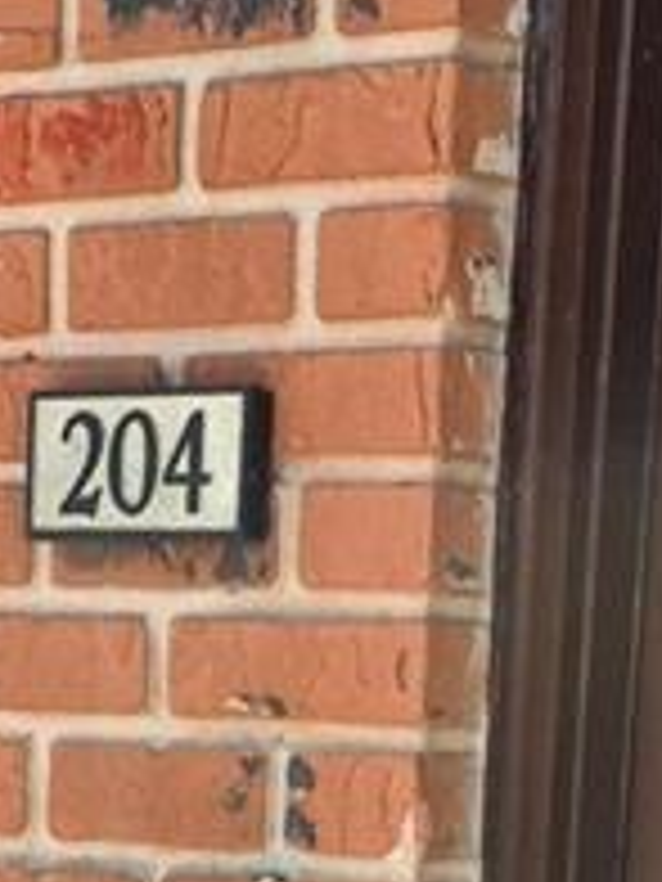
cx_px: 185
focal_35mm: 141
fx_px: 3595
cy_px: 1796
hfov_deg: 10.5
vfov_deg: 12.3
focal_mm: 5.4
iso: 25
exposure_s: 1/980
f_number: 1.8
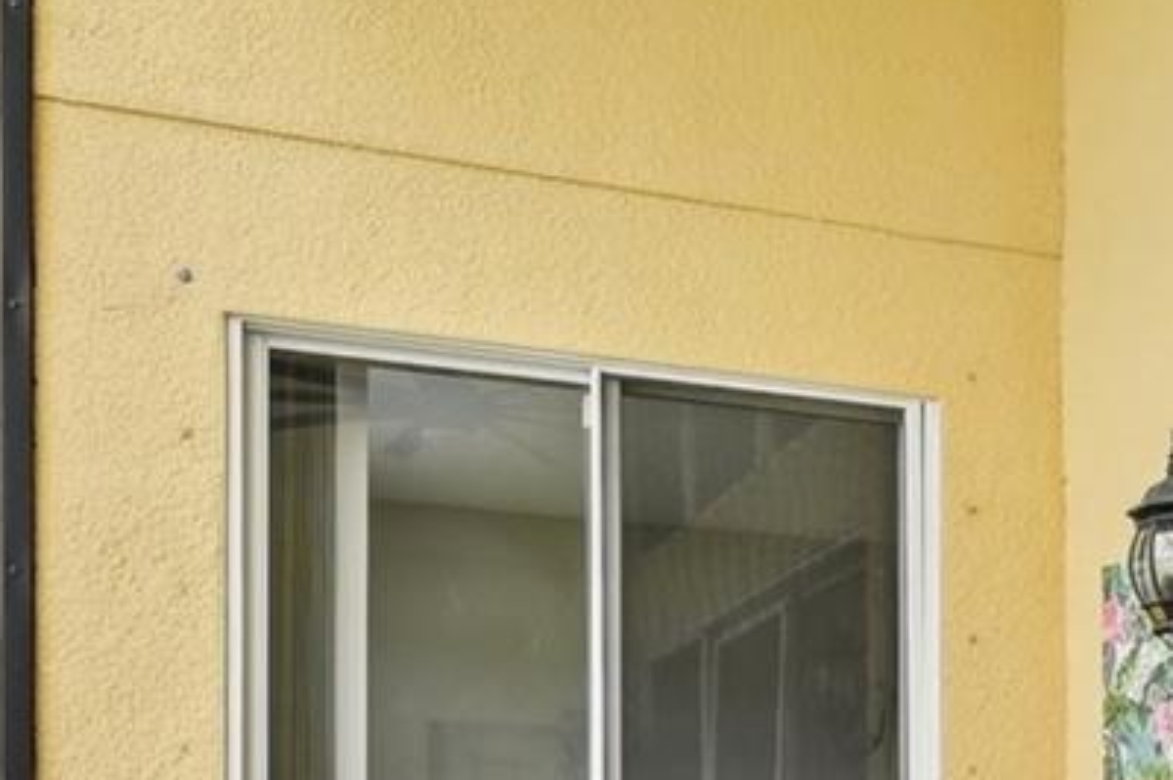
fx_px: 1953
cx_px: 1141
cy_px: 884
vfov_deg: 21.3
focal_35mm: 60
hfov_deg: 31.2
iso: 400
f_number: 8
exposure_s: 1/200
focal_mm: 15
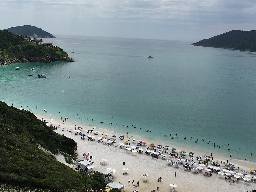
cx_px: 95
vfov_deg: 30.6
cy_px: 59
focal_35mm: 47
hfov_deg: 40.1
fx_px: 348
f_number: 2.2
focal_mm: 4.15
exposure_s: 1/4049
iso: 25
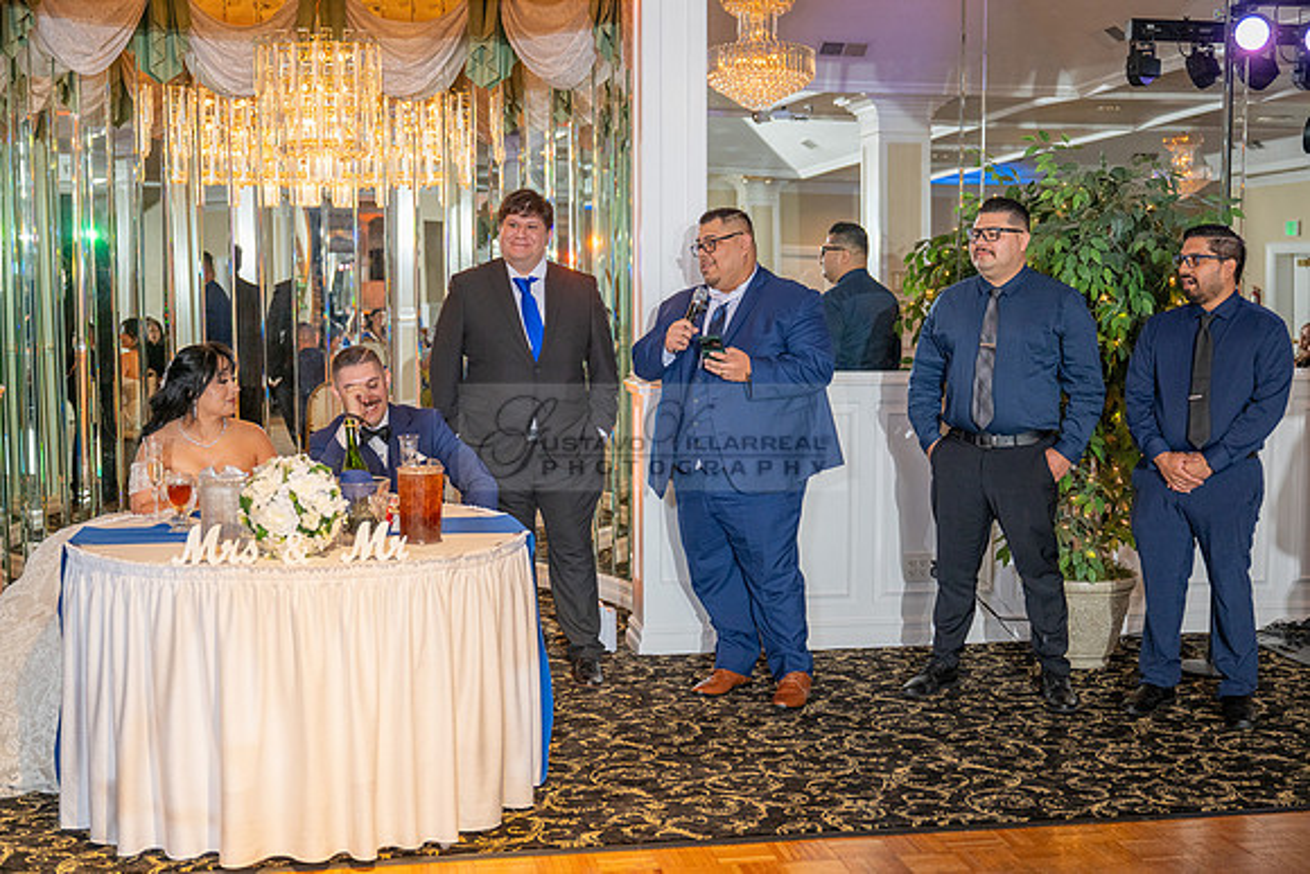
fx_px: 1565
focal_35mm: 43
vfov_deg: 31.2
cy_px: 437
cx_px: 655
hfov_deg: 45.4
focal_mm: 43
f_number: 2.8
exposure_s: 1/160
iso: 640
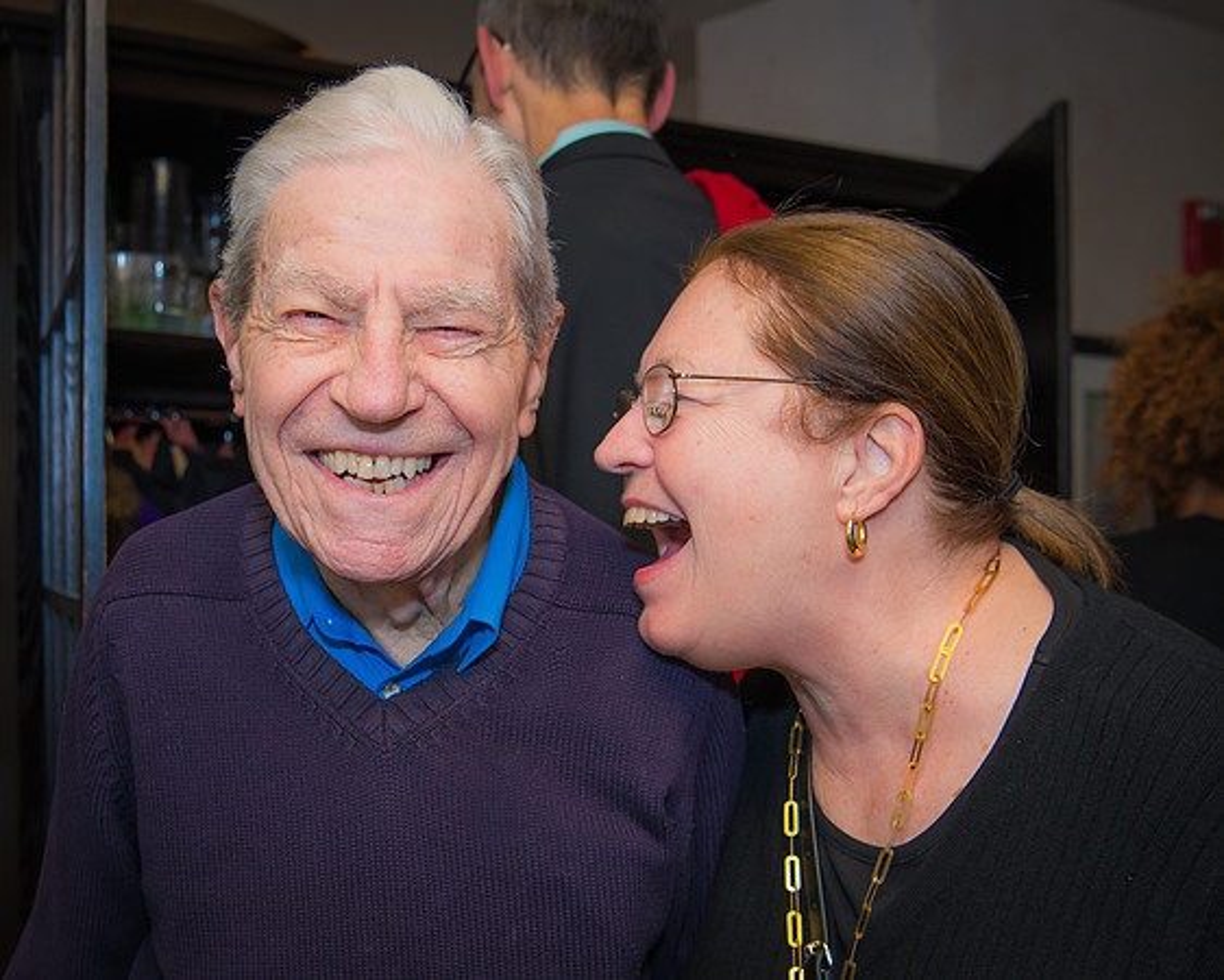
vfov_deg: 29.5
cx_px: 433
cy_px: 533
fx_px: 1860
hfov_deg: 36.1
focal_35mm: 51
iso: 500
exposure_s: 1/60
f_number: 5
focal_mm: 32
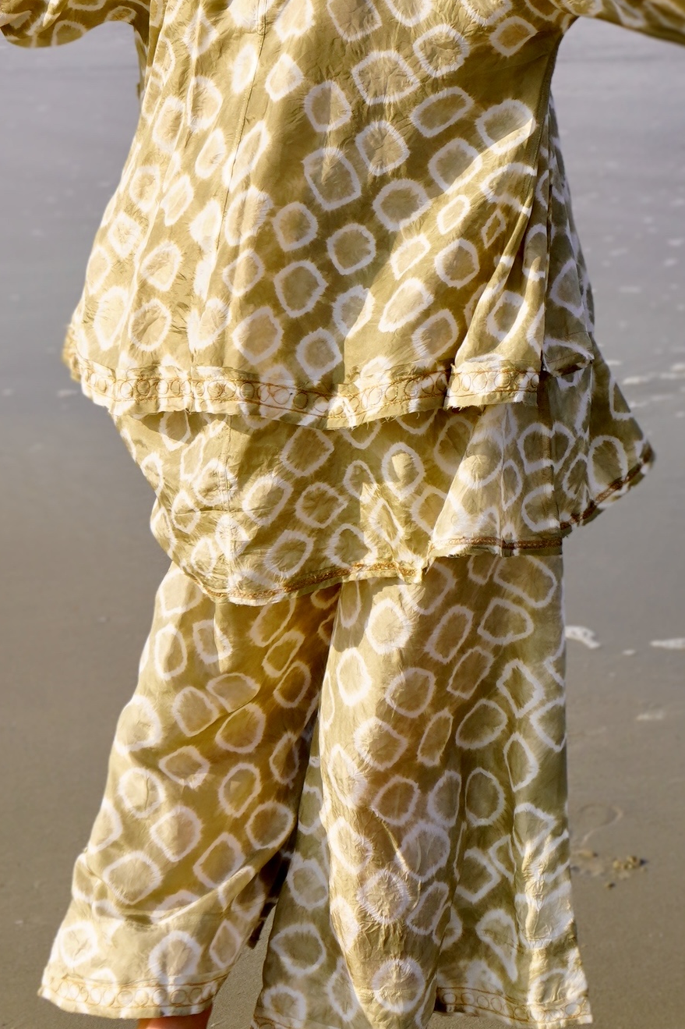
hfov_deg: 20.3
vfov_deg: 29.6
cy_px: 257
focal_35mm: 67
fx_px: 1912
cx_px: 450
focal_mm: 23
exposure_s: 1/500
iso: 100
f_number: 5
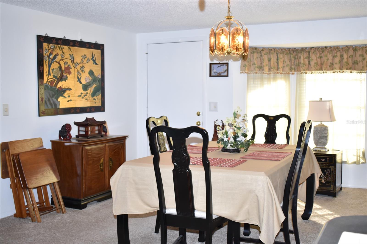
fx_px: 443
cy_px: 122
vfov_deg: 30.8
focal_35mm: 44
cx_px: 184
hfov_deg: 45.0
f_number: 4.2
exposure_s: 1/160
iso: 800
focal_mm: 29
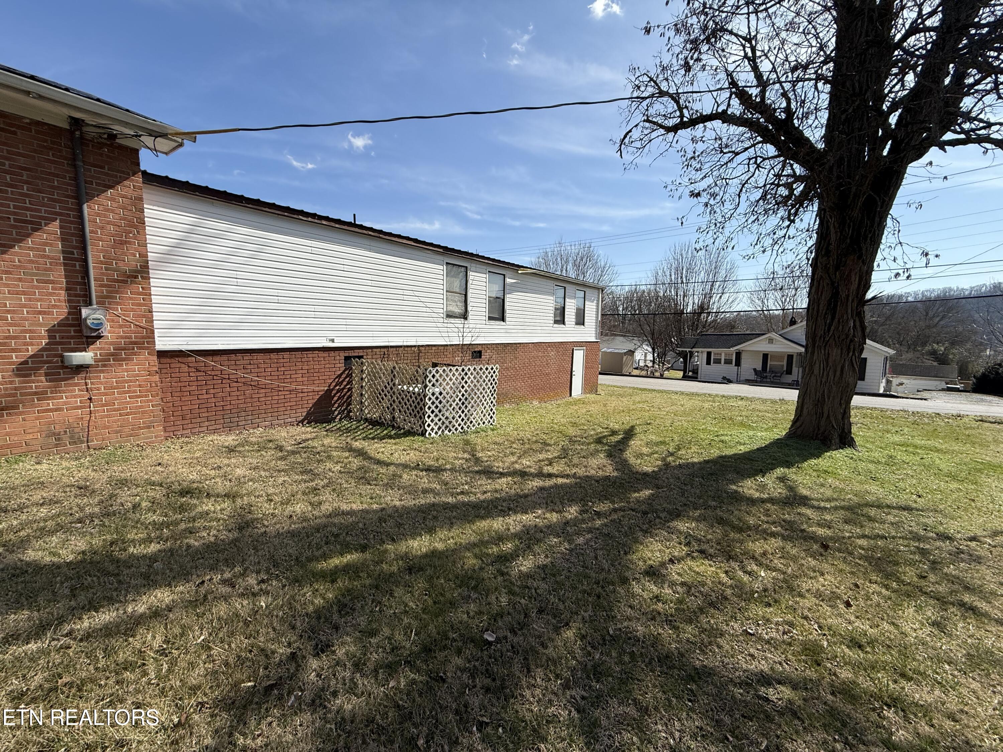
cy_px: 376
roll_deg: -0.6
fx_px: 406
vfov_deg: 85.7
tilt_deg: -5.8
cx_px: 502
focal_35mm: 14
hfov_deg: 102.1
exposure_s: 1/2320
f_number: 2.2
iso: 50
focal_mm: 2.22
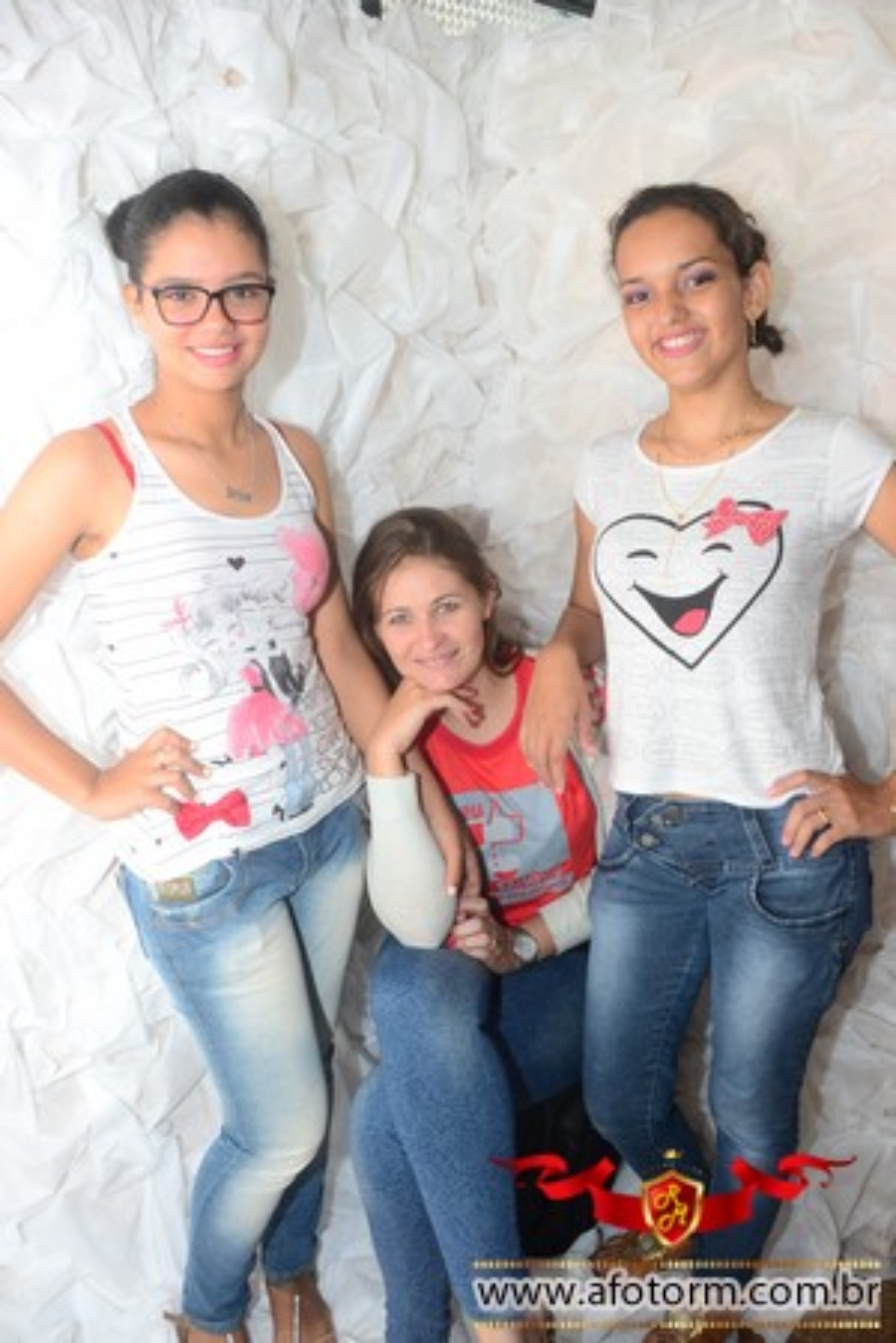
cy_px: 672
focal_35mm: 30
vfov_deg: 61.9
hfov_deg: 43.6
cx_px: 448
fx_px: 1120
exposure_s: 1/60
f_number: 5
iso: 800
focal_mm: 20
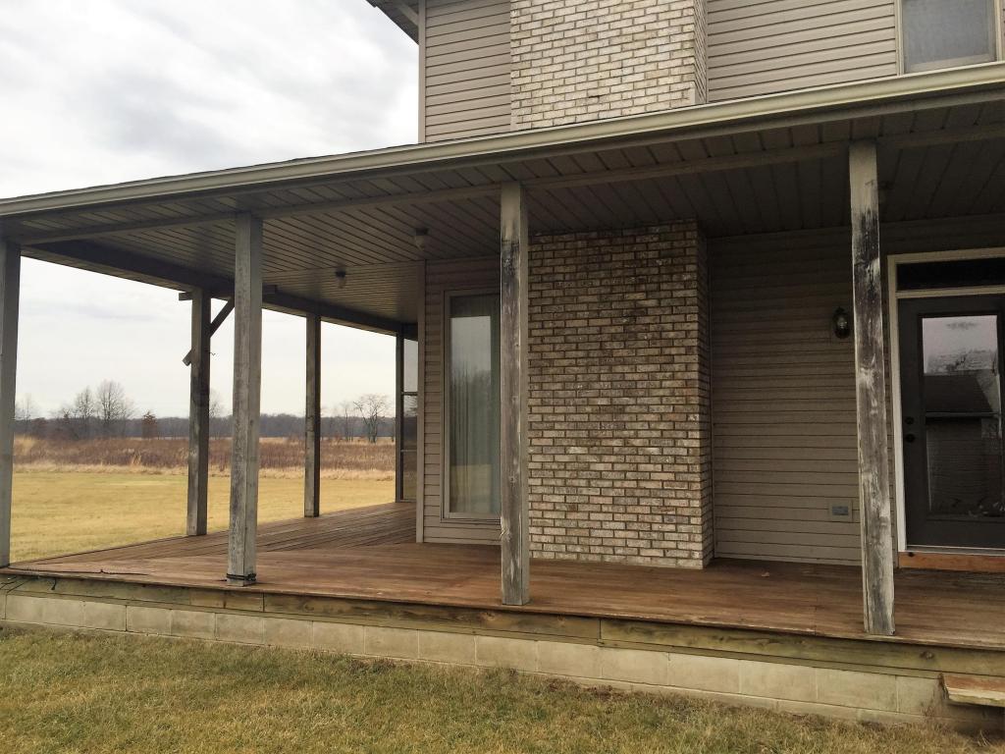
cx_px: 502
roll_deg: -0.5
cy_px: 377
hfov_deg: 61.7
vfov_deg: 48.2
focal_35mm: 29
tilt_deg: +5.1
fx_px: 842
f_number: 2.2
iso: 32
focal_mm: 4.15
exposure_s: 1/514
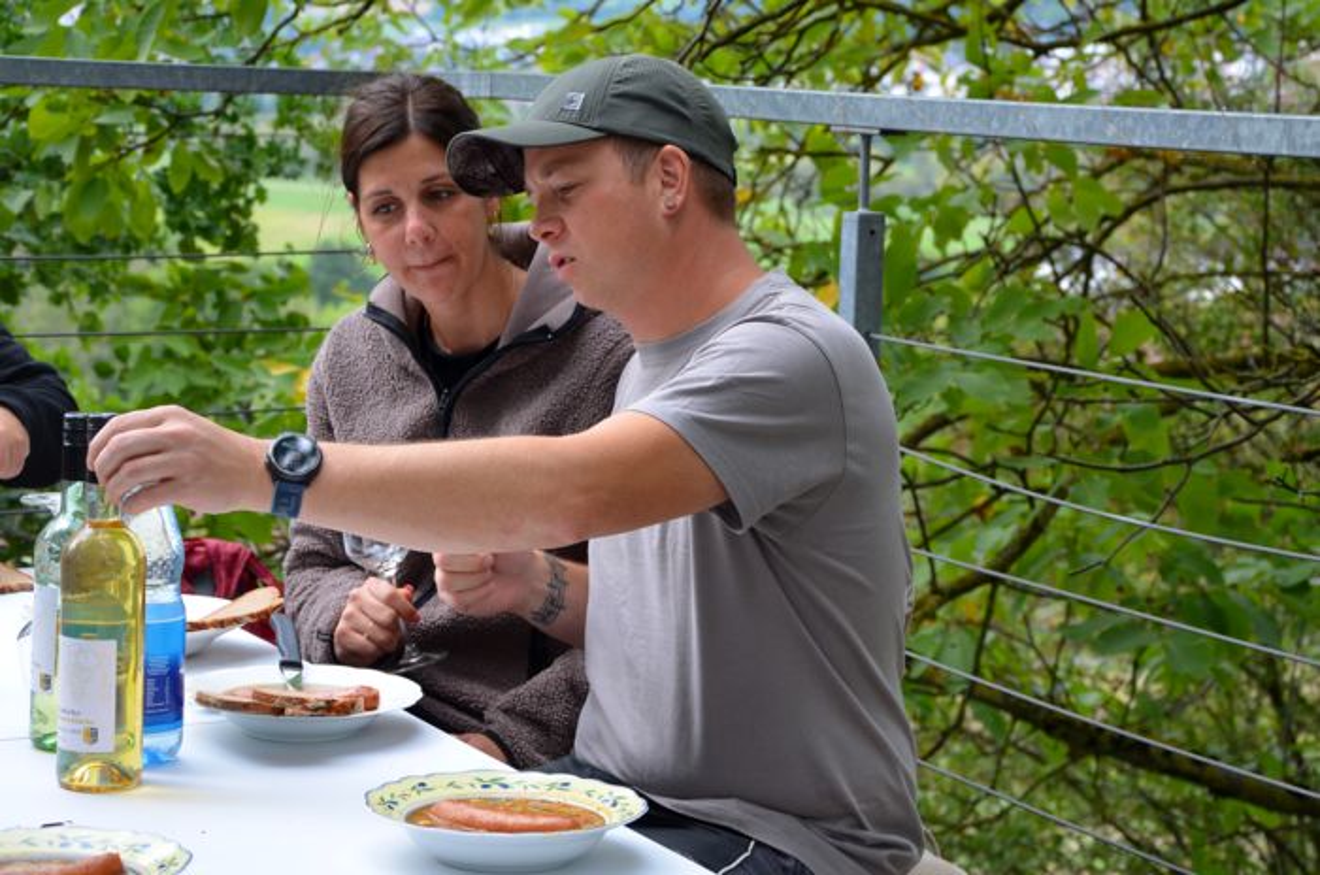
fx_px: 2745
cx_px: 660
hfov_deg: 27.0
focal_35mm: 75
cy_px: 438
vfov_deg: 18.1
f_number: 5.6
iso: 200
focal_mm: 50
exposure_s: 1/125
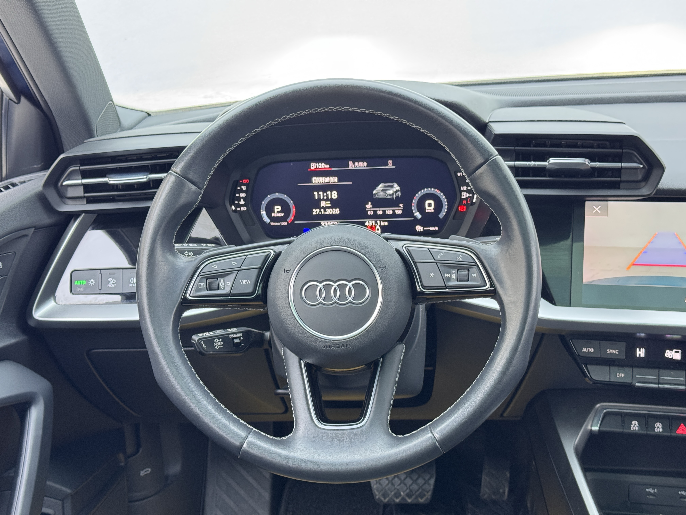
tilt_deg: -18.1
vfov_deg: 30.3
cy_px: 258
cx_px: 343
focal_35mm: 48
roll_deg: +3.2
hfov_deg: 39.7
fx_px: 951
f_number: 1.78
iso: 200
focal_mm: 6.76
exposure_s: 1/49
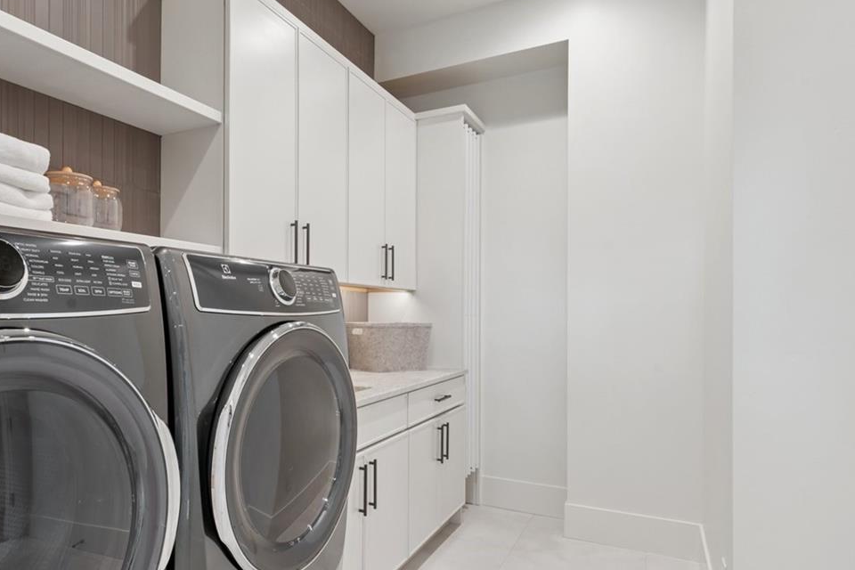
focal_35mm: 25
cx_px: 293
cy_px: 318
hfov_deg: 69.7
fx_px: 594
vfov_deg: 51.2
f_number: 11
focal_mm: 15
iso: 100
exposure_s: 1
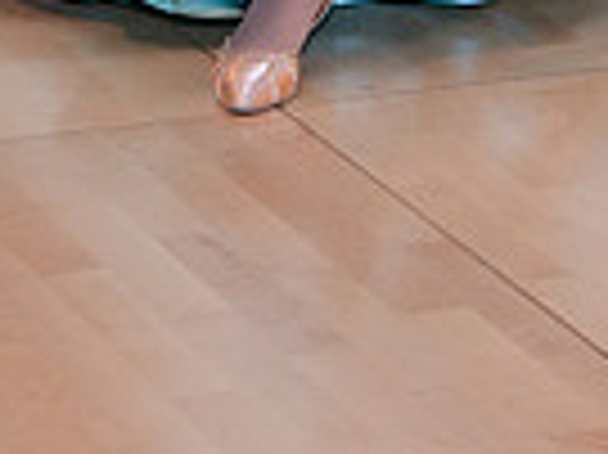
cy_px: -787
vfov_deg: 4.5
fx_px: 5651
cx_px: 412
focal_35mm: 322
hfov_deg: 6.2
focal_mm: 78
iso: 1600
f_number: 5.6
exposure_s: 1/250
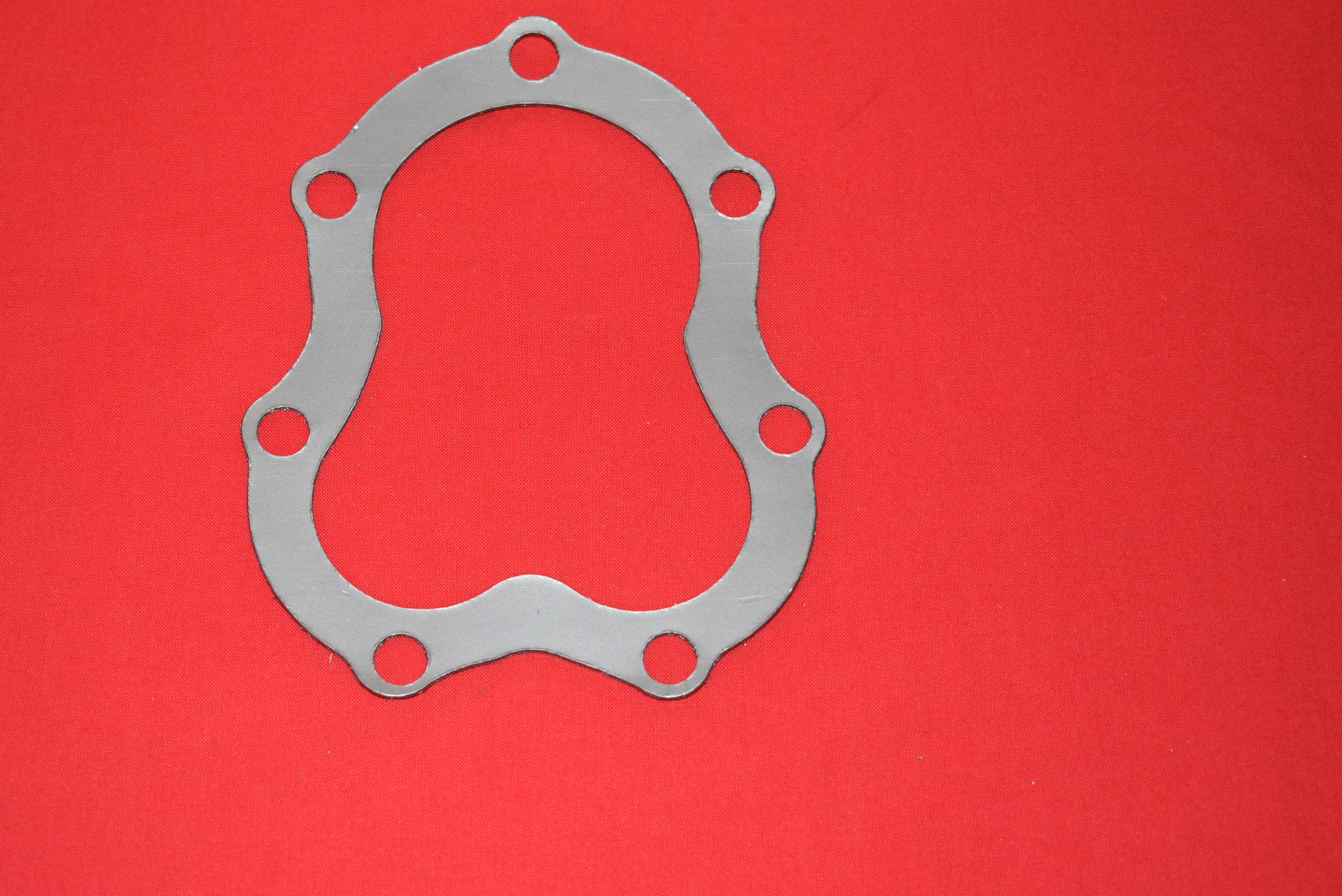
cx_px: 541
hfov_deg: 30.4
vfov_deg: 20.6
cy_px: 361
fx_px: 2461
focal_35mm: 66
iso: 1250
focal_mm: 34
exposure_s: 1/200
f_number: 5
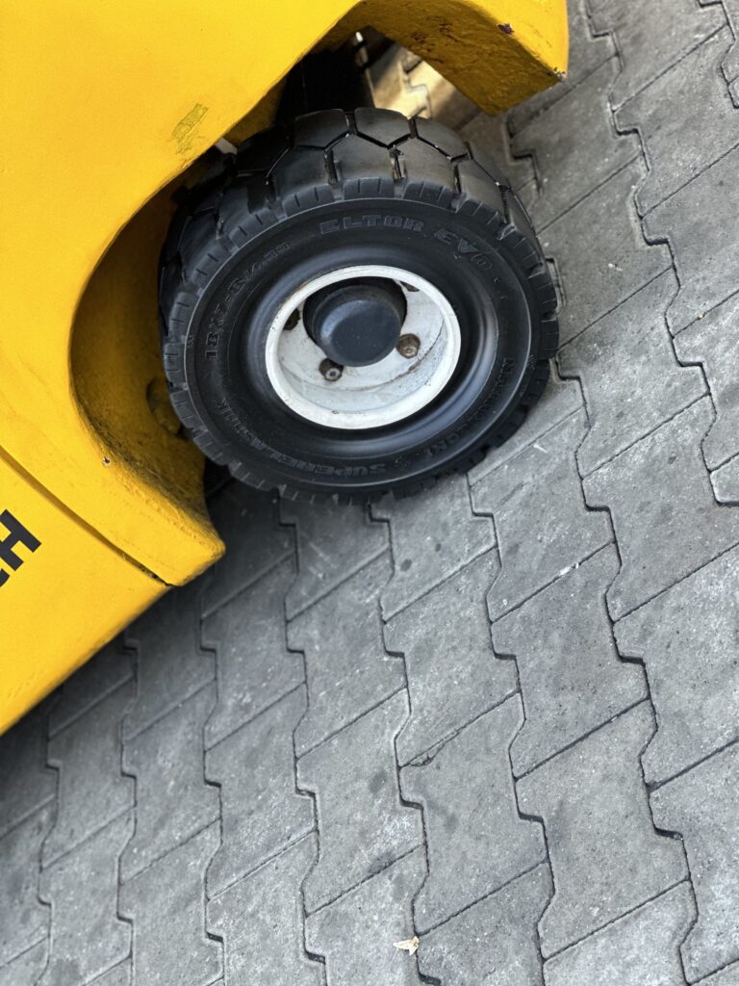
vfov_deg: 25.3
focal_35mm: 77
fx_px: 2192
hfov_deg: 19.1
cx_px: 370
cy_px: 493
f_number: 2.8
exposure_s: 1/121
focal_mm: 9
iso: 160
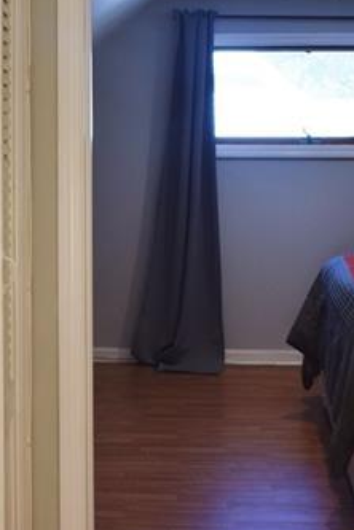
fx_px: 1224
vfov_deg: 24.2
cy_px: 142
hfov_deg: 16.4
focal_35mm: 83
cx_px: 151
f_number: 6.3
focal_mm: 24
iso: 400
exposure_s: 1/160
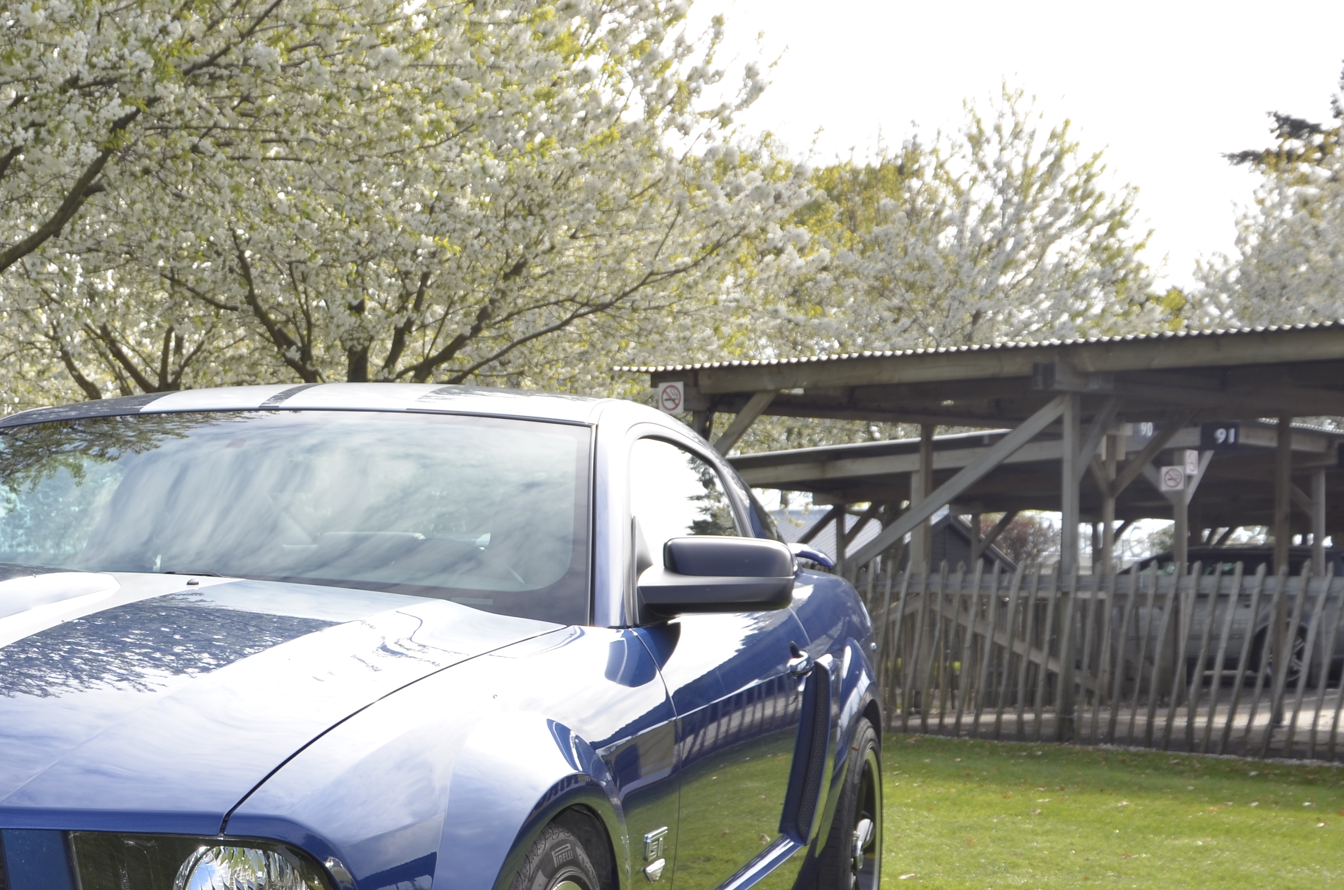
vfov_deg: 20.9
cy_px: 718
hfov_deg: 30.5
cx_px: 217
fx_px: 2384
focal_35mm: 64
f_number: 6.3
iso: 100
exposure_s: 1/200
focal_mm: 24
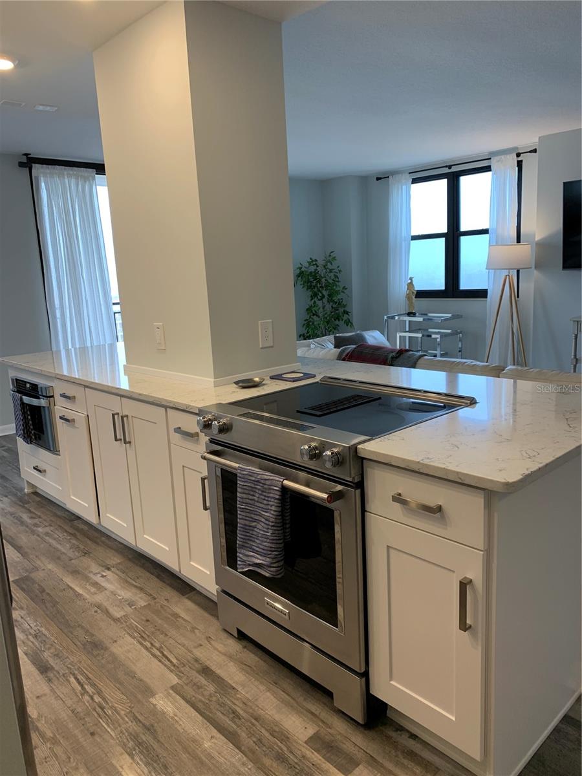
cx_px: 291
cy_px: 388
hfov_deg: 53.1
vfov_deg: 67.3
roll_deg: +2.9
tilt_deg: -10.5
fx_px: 583
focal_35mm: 26
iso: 64
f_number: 1.8
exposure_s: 1/60
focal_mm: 4.25
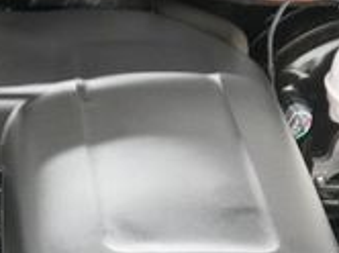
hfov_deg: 21.4
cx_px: 18
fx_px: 870
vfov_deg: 16.2
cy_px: 254
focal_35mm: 89
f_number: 3.5
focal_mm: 16
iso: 5000
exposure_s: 1/160
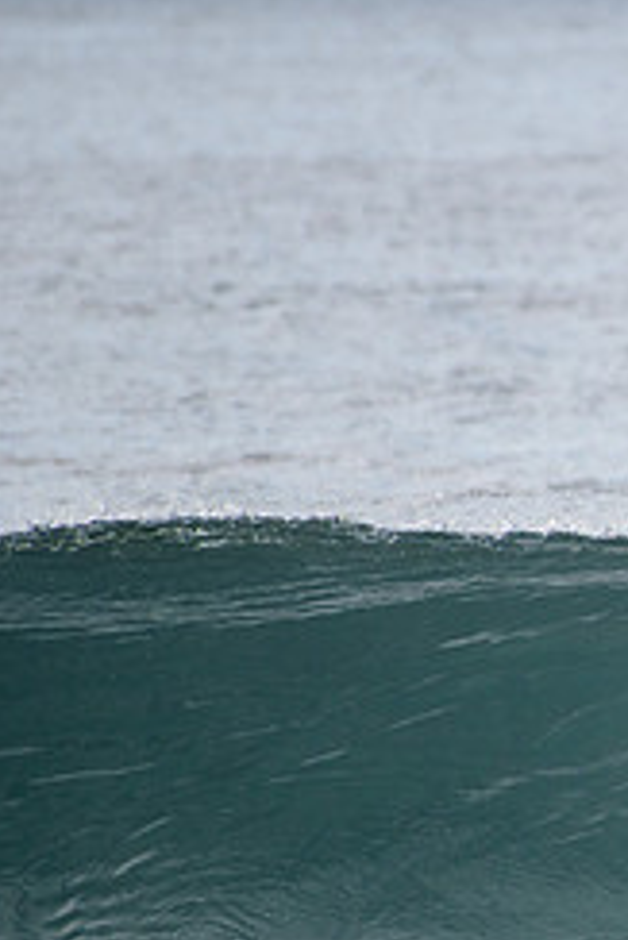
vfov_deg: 1.4
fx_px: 38068
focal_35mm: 1457
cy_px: 556
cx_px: 1276
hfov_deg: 0.9
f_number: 5.6
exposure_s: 1/2000
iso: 560
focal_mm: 500
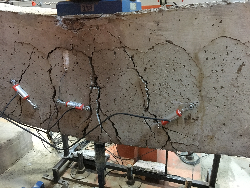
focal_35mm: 29
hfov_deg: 61.7
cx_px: 125
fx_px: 209
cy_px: 94
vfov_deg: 48.2
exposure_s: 1/17
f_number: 2.2
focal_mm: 4.15
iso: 320
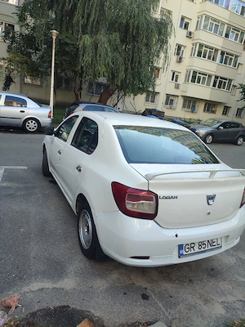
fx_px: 236
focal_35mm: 25
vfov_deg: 69.4
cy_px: 164
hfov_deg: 54.9
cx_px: 122
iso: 72
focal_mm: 6.04
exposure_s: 1/100
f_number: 1.9
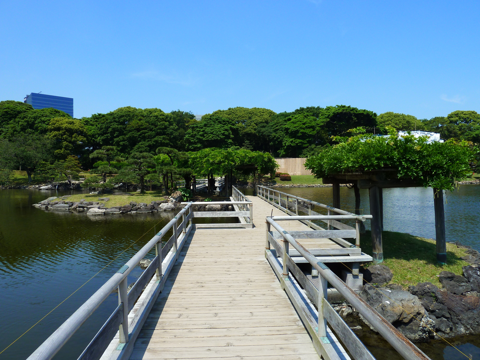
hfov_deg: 69.4
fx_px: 347
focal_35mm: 25
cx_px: 240
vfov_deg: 54.9
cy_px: 180
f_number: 4.5
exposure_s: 1/400
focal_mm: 4.1
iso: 80
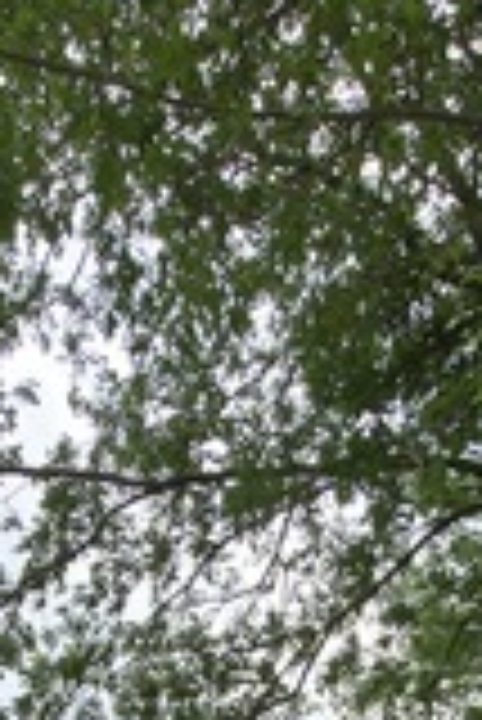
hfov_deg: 25.0
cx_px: 162
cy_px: 1148
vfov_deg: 25.1
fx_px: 1082
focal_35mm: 54
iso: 20
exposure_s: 1/952
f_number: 1.9
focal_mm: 2.2
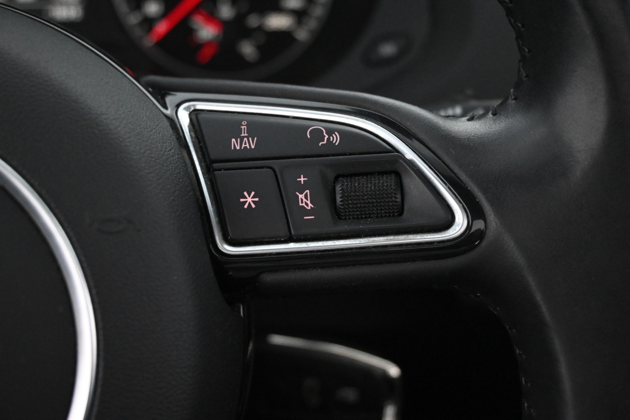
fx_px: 866
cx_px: 315
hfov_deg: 40.0
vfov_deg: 27.3
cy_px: 210
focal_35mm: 50
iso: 7200
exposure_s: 1/50
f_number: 5
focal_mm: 33
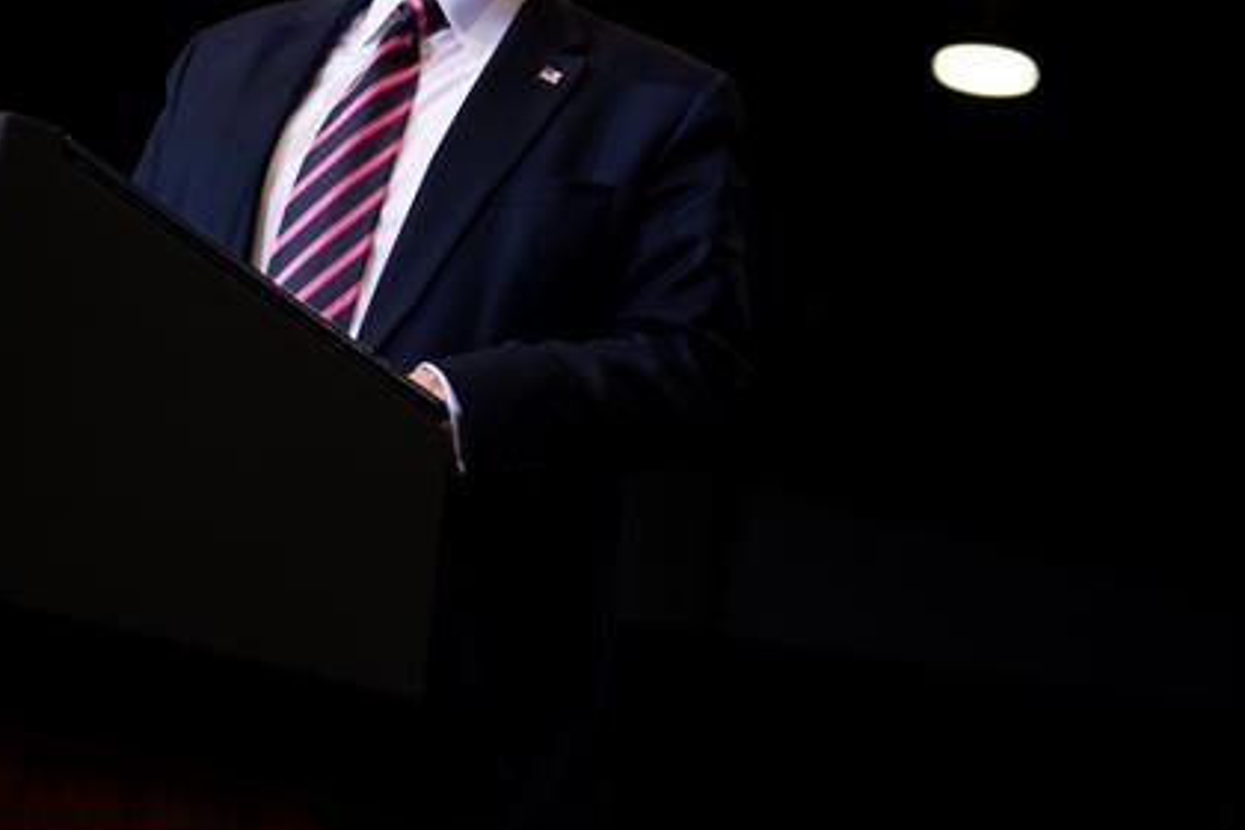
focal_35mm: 144
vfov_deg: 9.5
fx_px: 4980
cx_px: 371
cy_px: 259
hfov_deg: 14.2
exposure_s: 1/1000
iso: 1250
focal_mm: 93
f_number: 2.8
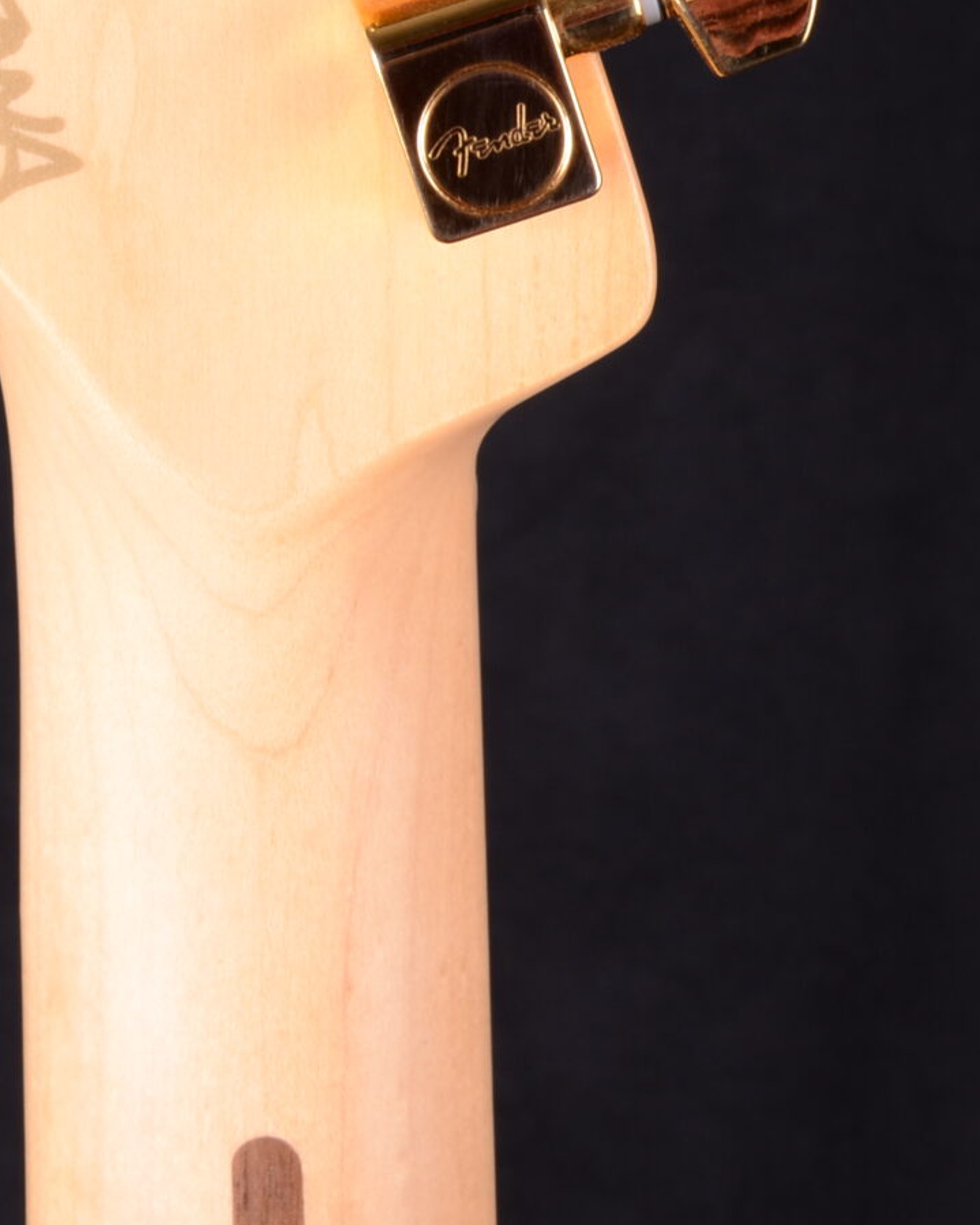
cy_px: -210
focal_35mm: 128
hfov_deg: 12.0
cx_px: 176
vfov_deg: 14.6
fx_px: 4641
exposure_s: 1/200
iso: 200
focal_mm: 32
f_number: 11
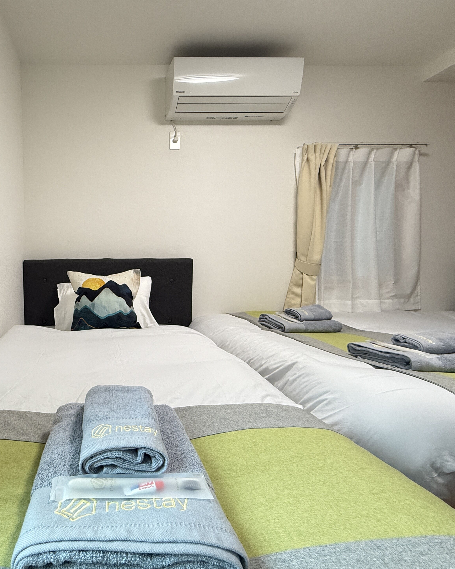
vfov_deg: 83.3
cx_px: 105
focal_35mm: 19
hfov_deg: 65.7
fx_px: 320
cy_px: 287
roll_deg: +0.5
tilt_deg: -3.8
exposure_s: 1/100
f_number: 2.2
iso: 200
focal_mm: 2.22
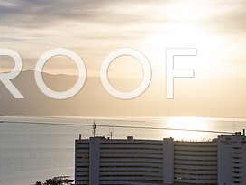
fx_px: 697
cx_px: 68
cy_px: 74
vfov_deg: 15.1
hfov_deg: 19.9
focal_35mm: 98
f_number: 2.8
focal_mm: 48
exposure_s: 1/4000
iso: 200
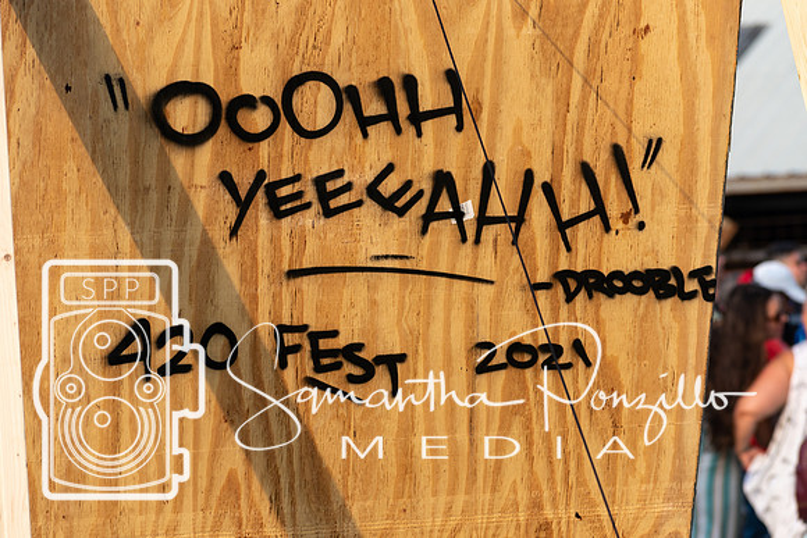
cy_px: 269
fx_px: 4103
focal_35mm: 183
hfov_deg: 11.2
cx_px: 404
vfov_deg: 7.5
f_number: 6.3
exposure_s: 1/640
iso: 200
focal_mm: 122
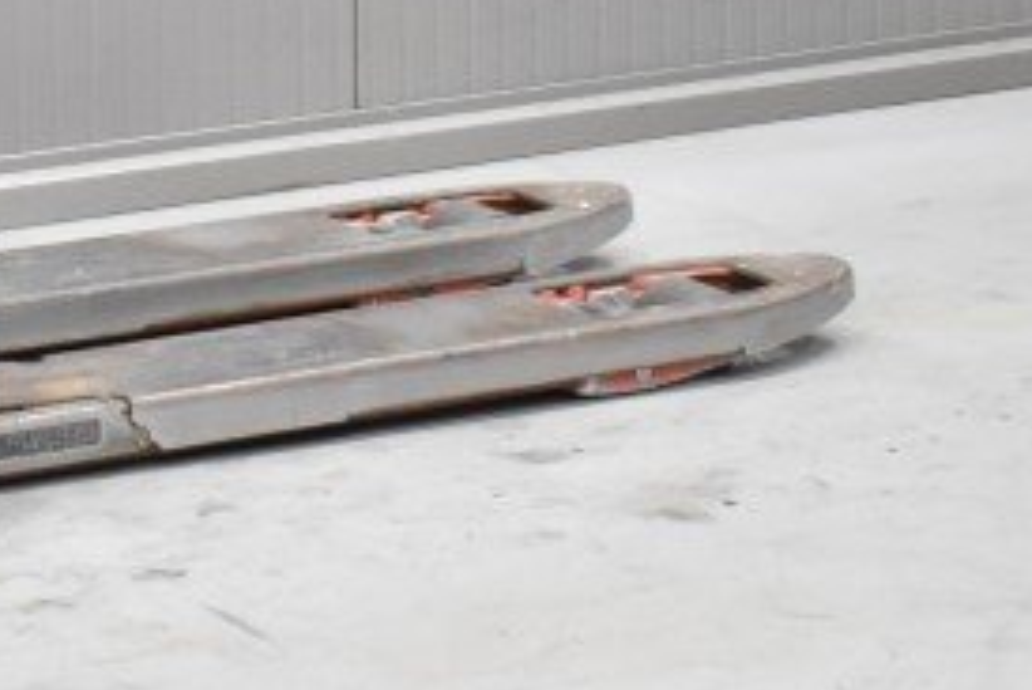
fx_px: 4709
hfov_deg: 11.9
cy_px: -596
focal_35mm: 164
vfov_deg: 8.1
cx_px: -531
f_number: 4.5
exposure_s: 1/40
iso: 1600
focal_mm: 25
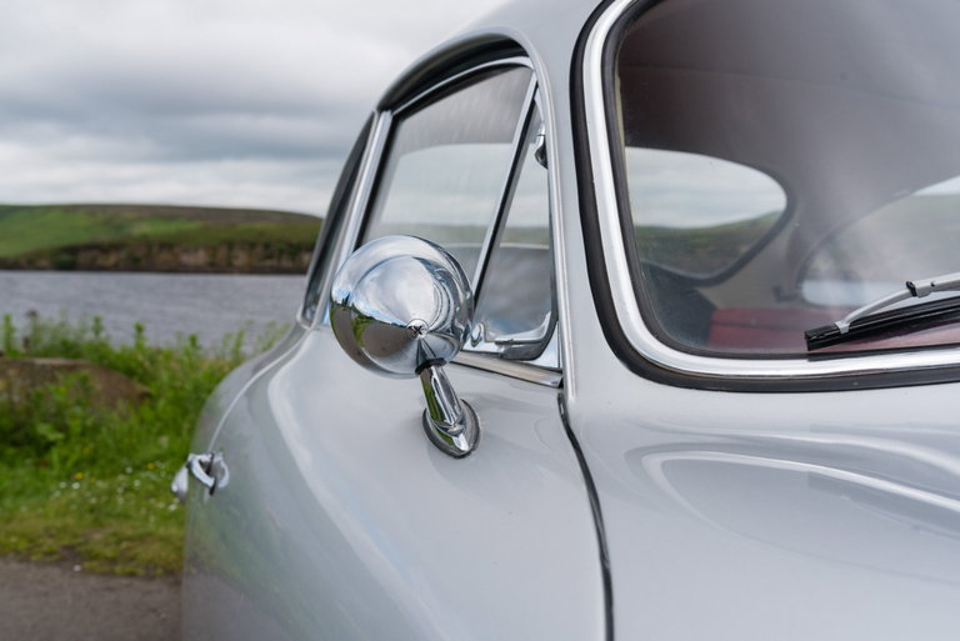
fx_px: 934
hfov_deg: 54.4
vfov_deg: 37.9
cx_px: 480
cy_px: 320
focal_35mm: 35
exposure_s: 1/250
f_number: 9
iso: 400
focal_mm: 35
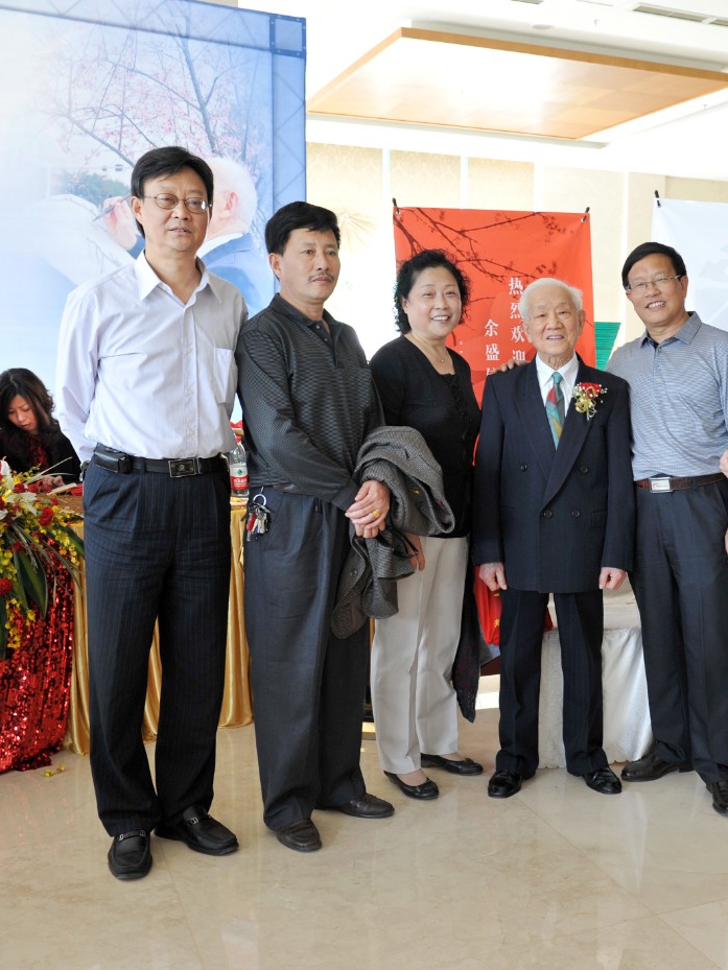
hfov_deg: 33.7
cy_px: 485
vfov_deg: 44.8
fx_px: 1177
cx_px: 538
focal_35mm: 42
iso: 640
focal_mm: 29
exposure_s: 1/50
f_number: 4.5
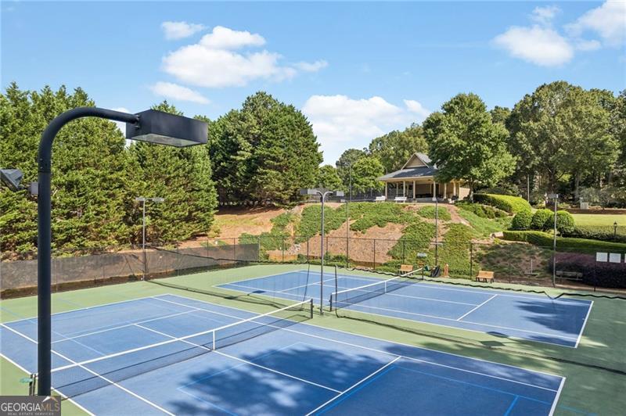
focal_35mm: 22
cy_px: 208
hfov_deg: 78.6
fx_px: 382
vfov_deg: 57.1
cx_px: 313
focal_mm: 8.38
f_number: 2.8
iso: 100
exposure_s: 1/1250
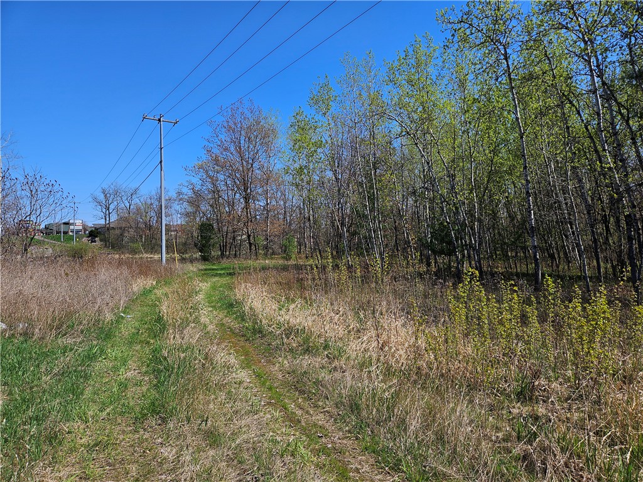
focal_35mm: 23
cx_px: 322
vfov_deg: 58.9
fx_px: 427
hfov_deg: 73.9
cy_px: 241
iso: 25
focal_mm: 5.4
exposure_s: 1/2016
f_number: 1.8
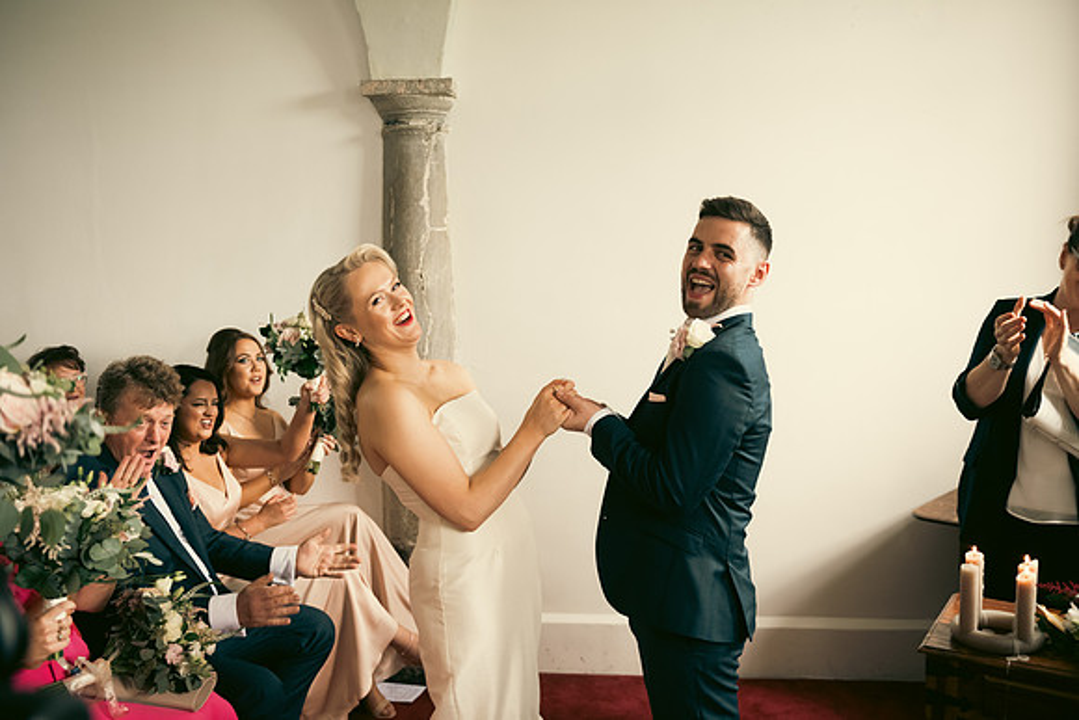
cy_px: 360
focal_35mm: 35
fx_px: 1049
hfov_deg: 54.4
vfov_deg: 37.9
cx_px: 540
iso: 800
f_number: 3.5
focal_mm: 35
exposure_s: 1/160
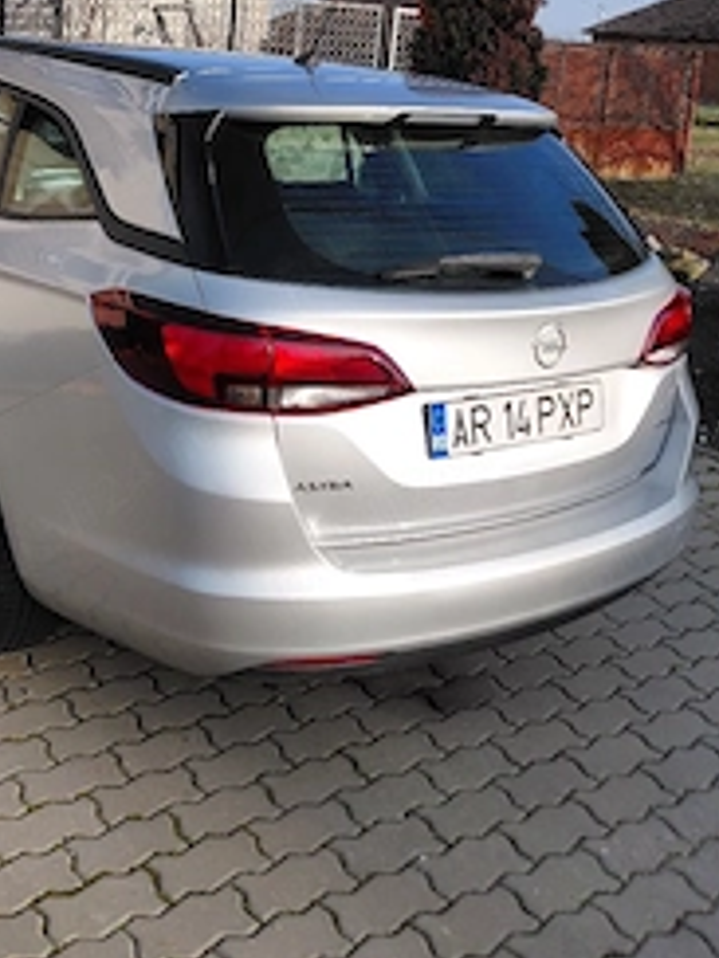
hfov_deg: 34.3
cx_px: 173
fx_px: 1135
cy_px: 247
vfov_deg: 44.4
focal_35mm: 41
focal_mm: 4.69
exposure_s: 1/2000
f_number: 1.8
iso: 50
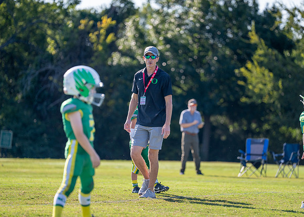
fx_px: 1661
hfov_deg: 10.5
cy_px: 110
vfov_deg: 7.5
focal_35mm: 192
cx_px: 159
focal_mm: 176
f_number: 2.8
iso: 250
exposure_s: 1/2500
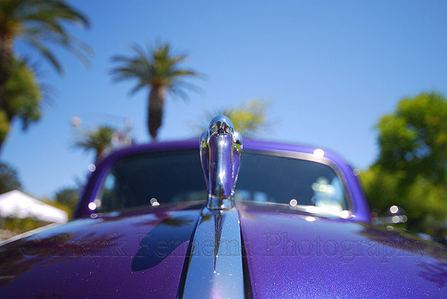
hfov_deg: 61.9
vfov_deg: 43.7
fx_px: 373
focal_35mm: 30
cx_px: 224
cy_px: 150
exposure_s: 1/180
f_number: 6.7
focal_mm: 20
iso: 100
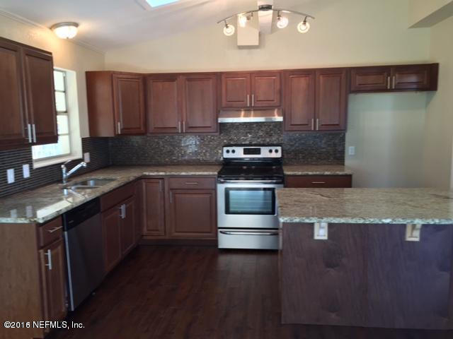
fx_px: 380
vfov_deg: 48.2
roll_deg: +0.0
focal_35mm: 29
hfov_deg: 61.7
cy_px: 170
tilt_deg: -7.3
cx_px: 226
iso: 80
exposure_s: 1/30
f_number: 2.2
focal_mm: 4.15
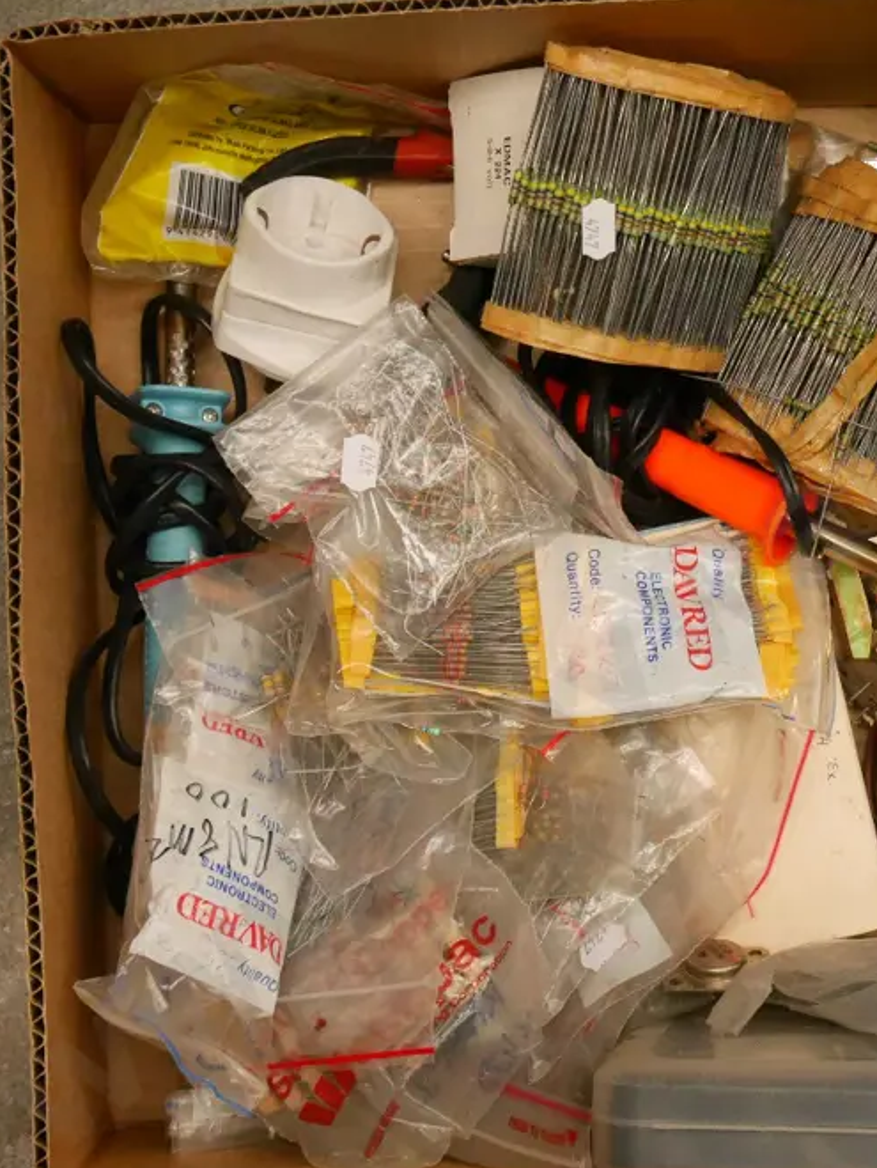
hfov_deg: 16.8
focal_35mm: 87
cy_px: 580
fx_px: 2936
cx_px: 748
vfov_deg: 22.5
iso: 3200
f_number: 5.4
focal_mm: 28
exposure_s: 1/80
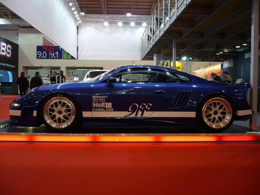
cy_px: 98
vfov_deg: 40.7
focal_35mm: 35
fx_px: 263
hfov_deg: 52.6
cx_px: 130
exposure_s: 1/30
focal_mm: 5.8
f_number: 2.8
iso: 100
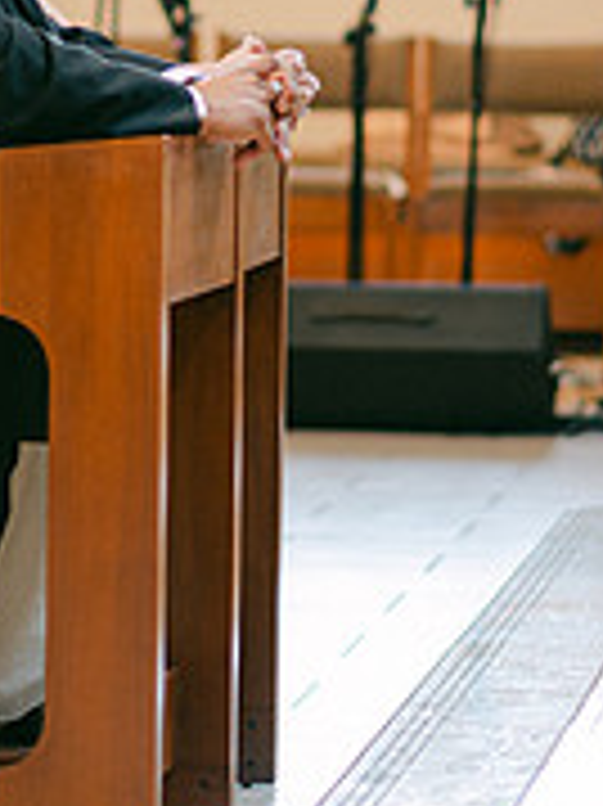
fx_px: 6162
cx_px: 130
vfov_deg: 7.5
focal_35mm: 265
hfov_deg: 5.6
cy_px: 122
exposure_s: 1/125
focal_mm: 85
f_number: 1.8
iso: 320
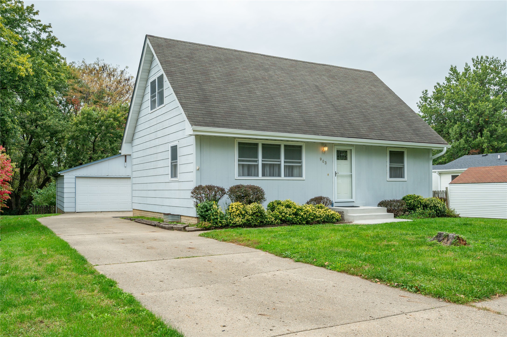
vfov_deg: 43.5
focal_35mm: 30
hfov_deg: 62.0
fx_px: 422
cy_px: 168
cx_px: 254
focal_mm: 30
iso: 500
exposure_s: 1/400
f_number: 9
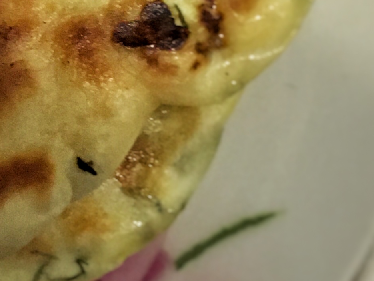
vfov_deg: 11.7
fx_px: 1351
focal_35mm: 125
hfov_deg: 14.7
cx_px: -183
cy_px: -41
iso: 250
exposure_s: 1/17
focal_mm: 4.15
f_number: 2.2
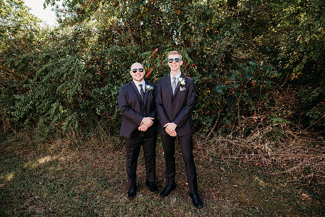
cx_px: 162
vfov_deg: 53.2
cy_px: 108
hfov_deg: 73.7
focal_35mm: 24
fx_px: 217
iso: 200
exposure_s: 1/400
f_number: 2.8
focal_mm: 24
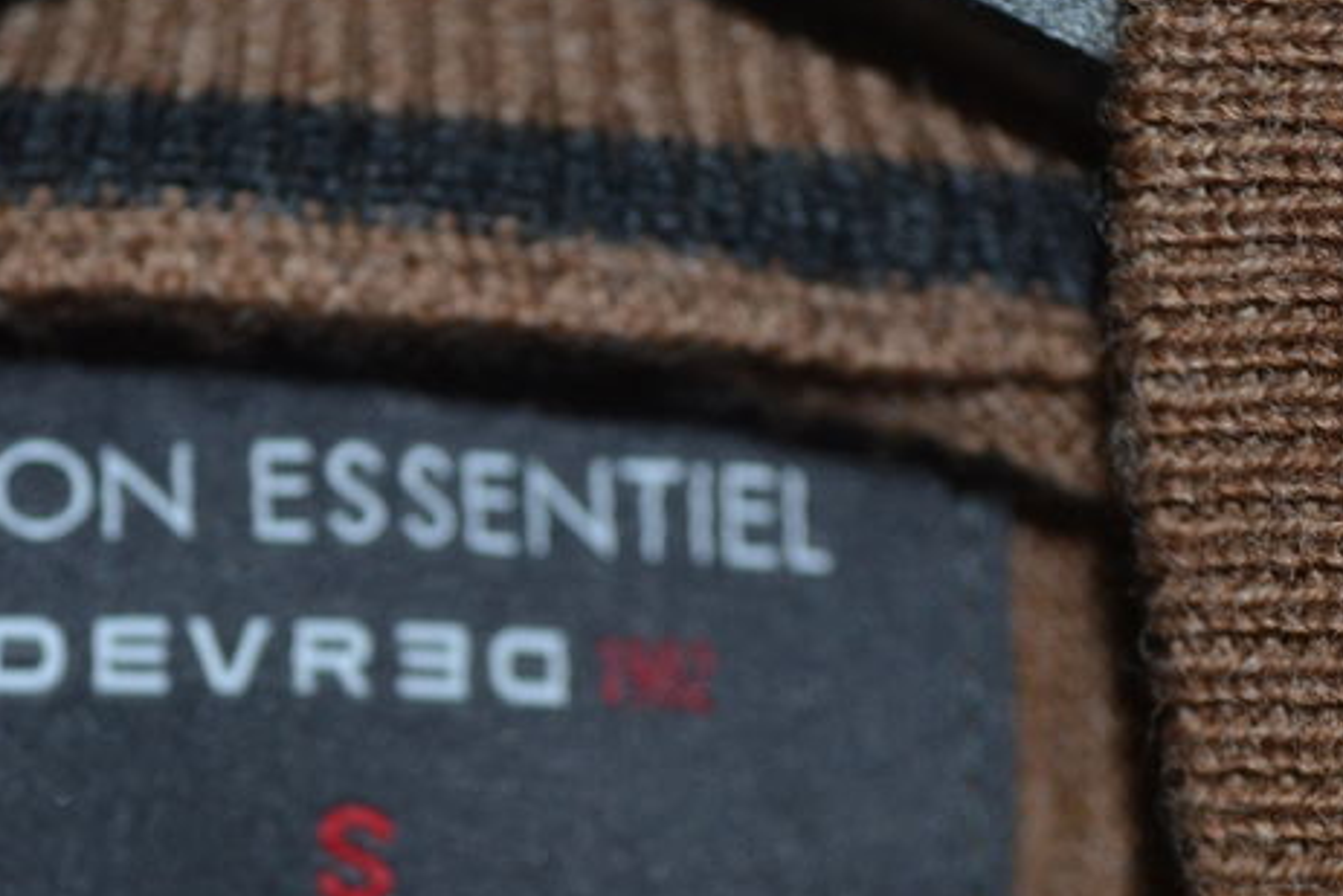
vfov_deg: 11.1
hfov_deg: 16.5
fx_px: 4590
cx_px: 189
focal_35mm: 123
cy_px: 645
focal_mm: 38
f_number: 5
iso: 320
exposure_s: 1/60
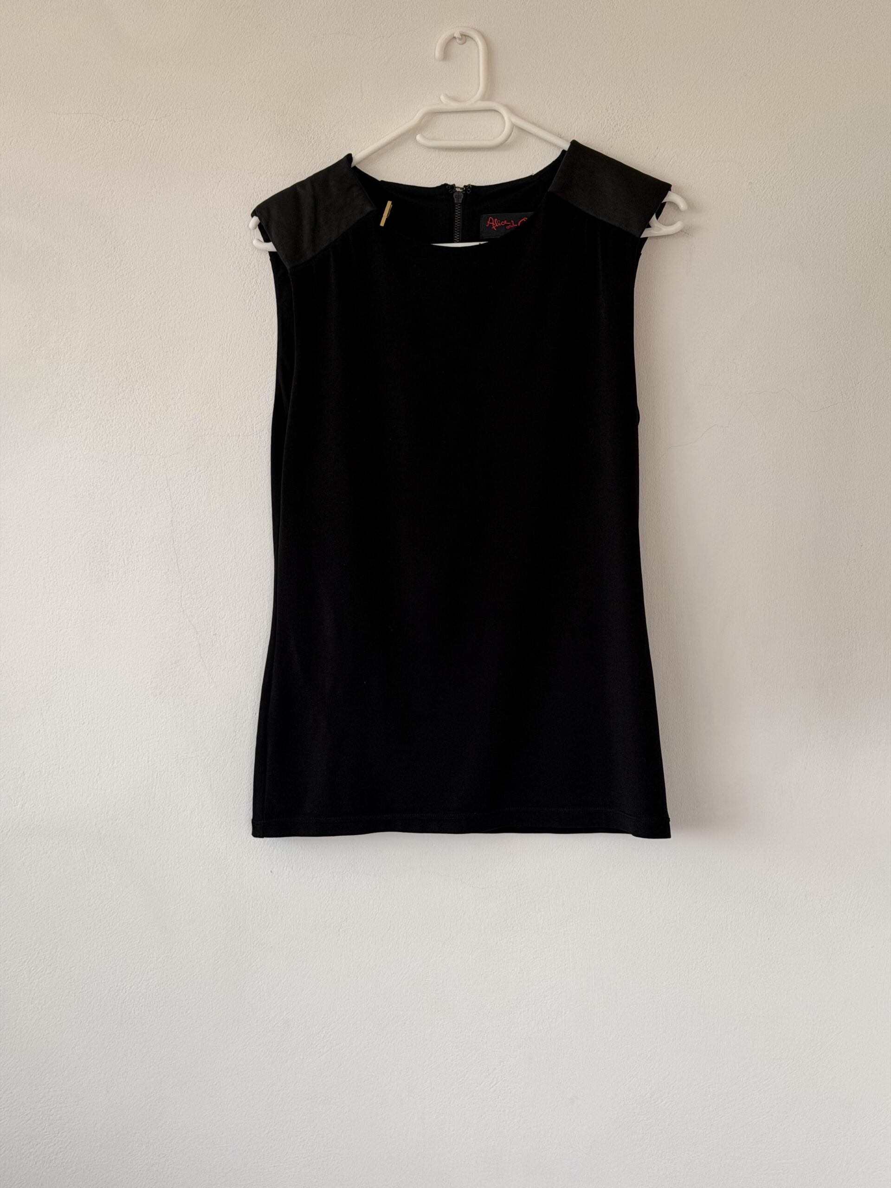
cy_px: 594
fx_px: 1647
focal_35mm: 48
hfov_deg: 30.3
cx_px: 446
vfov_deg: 39.7
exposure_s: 1/415
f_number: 1.78
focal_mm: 6.76
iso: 64
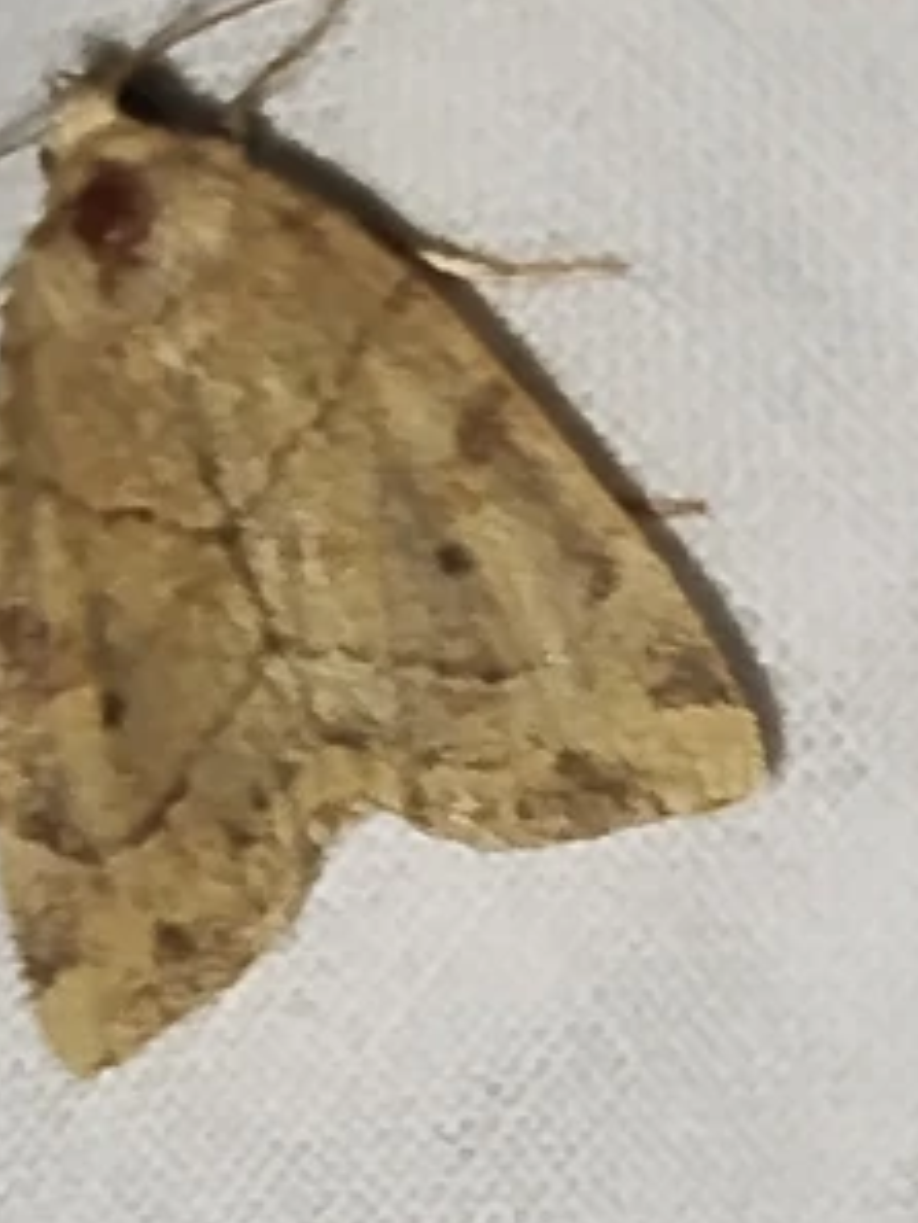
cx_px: 313
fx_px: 7985
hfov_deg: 6.6
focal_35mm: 226
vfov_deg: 8.7
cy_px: 1017
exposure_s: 1/50
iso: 125
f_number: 1.7
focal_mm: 5.31
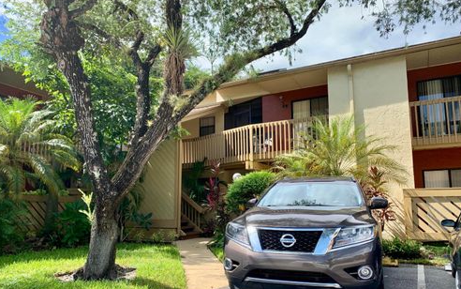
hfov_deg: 66.4
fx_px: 352
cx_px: 229
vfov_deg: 44.5
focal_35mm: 28
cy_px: 161
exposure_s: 1/972
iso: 25
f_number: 1.8
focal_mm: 4.25
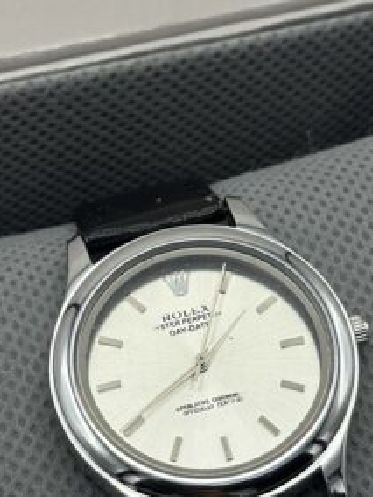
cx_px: 219
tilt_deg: -53.1
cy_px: 280
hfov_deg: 11.0
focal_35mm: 135
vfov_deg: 14.6
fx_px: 1940
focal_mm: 6.86
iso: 80
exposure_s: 1/1062
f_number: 1.78
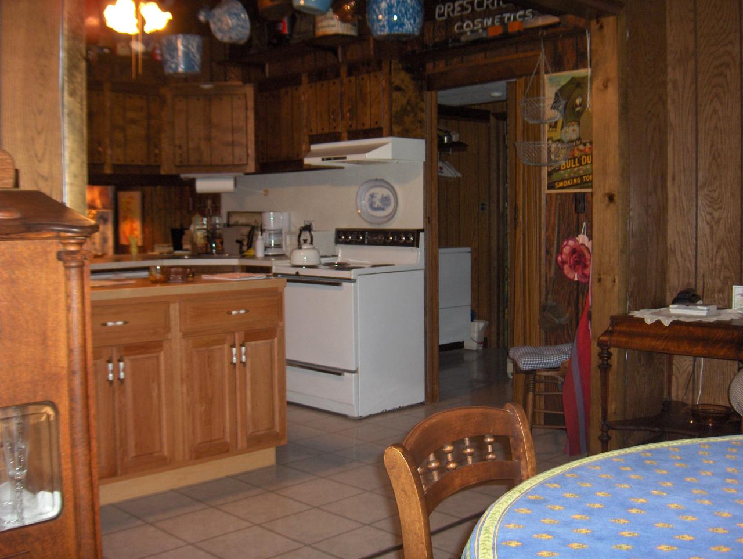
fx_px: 838
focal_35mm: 39
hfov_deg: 47.8
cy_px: 280
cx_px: 372
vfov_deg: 36.9
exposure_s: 1/60
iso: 100
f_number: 2.8
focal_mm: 8
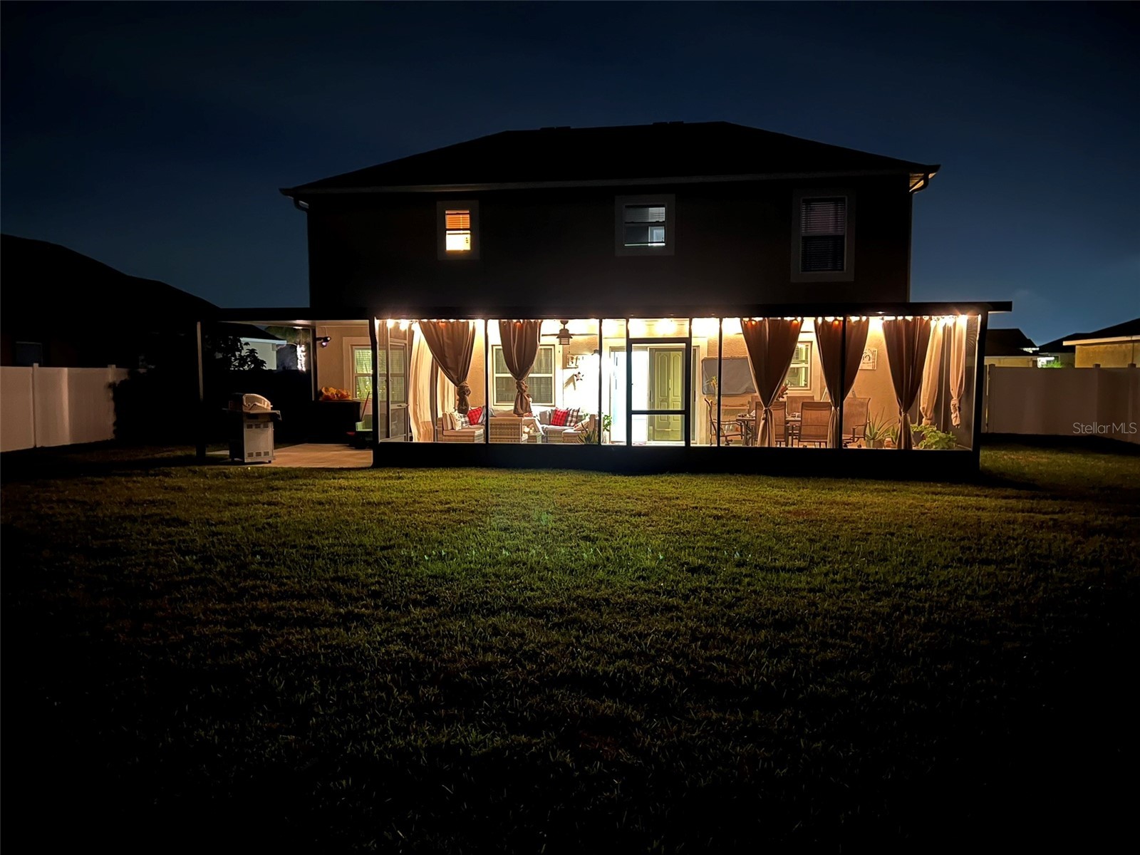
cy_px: 428
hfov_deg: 67.3
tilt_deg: -4.1
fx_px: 856
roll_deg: +0.0
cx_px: 570
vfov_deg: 53.1
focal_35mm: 26
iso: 640
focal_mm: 5.7
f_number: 1.5
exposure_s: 1/2
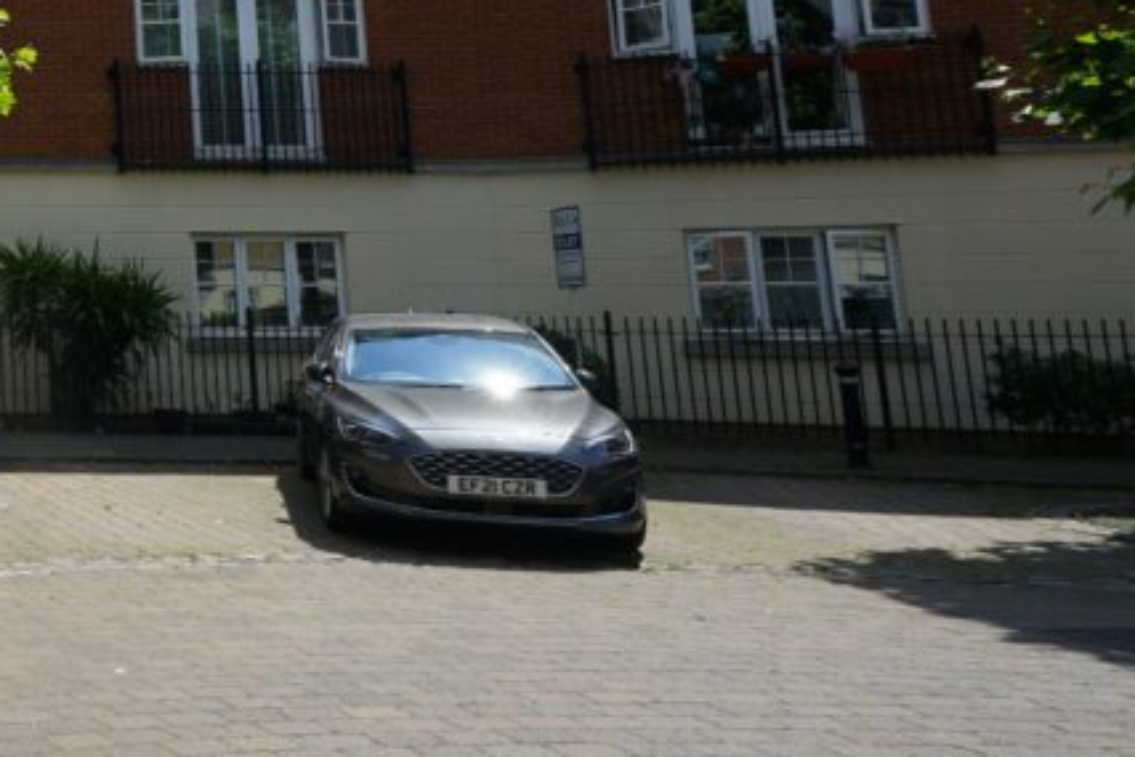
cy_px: 100
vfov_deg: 28.9
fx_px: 1419
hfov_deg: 31.6
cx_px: -396
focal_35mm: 45
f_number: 11
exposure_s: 1/125
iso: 100
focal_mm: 16
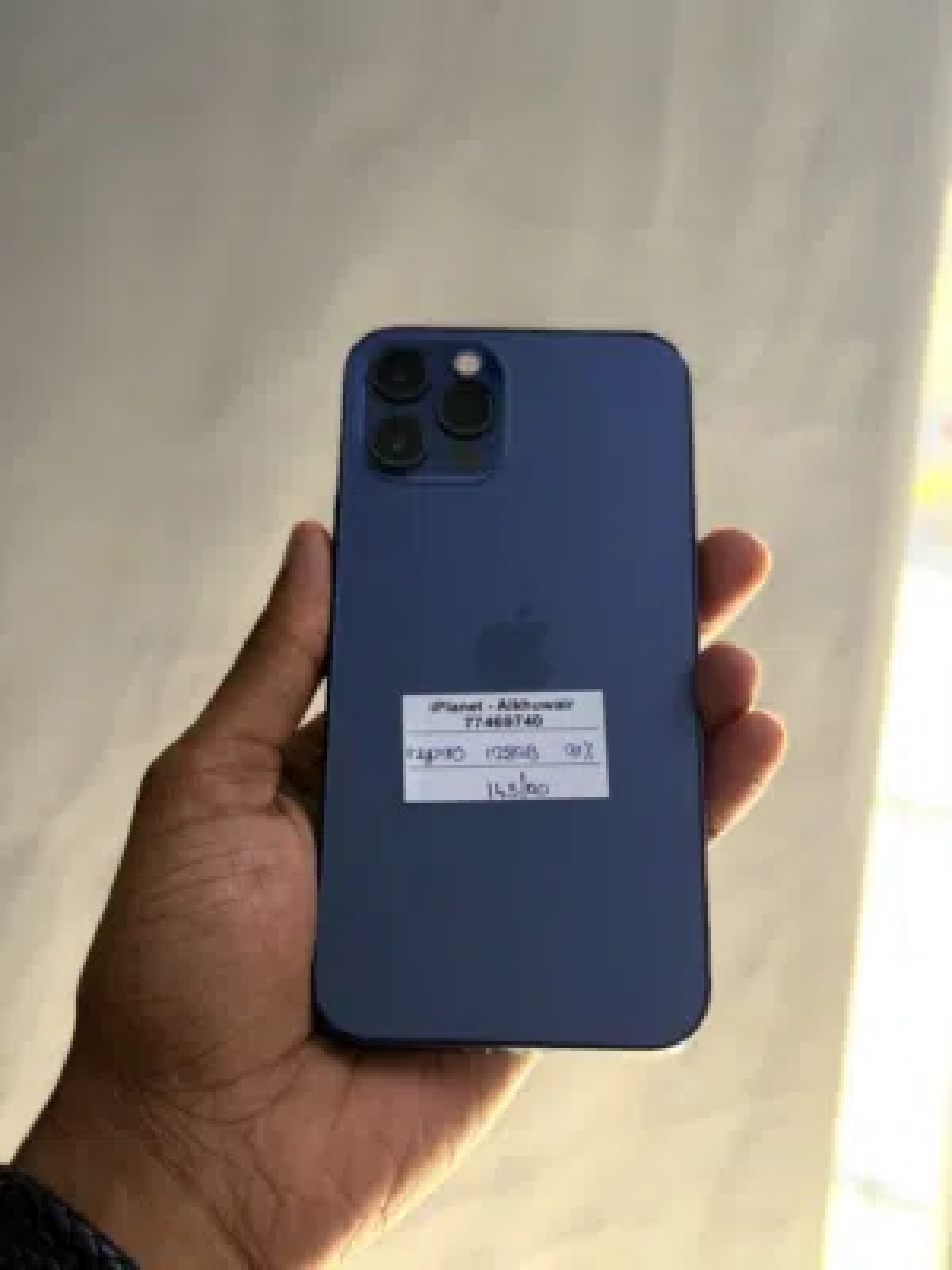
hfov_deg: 30.3
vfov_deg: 39.7
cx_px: 476
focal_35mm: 48
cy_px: 635
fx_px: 1760
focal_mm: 6.76
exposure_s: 1/110
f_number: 1.78
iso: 100
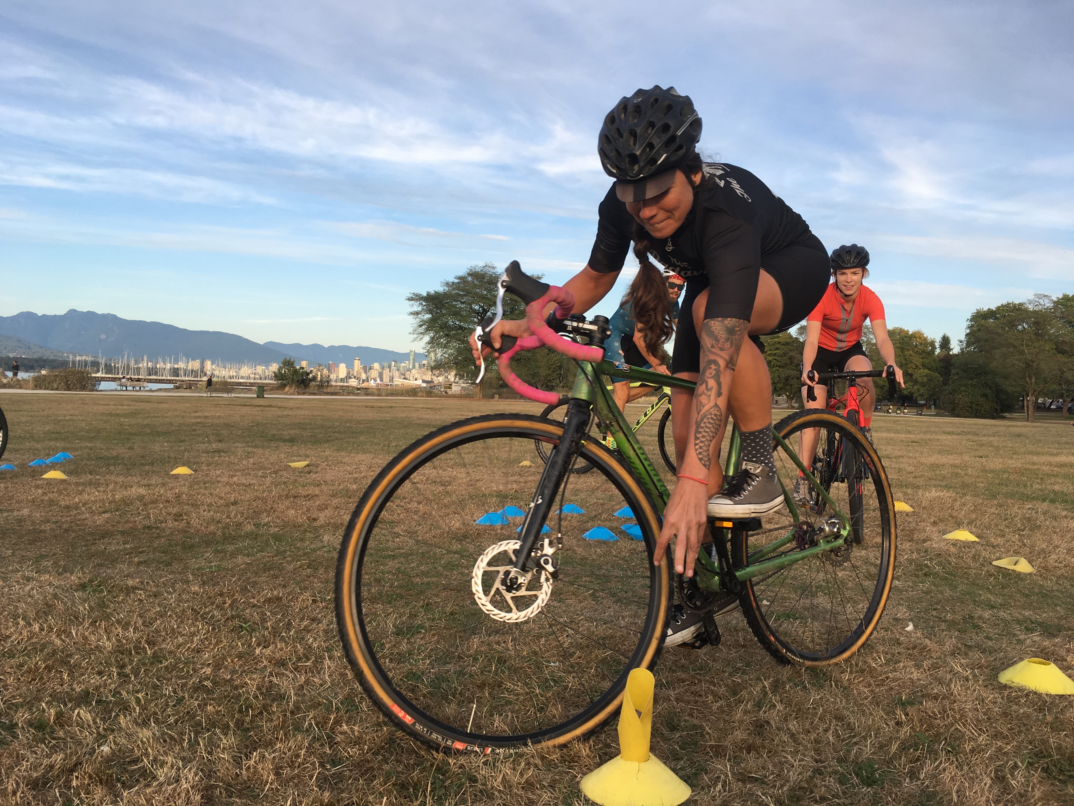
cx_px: 537
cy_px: 403
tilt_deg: +0.3
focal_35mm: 29
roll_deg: -2.4
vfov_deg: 48.2
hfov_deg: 61.7
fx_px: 900
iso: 25
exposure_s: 1/337
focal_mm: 4.15
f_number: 2.2
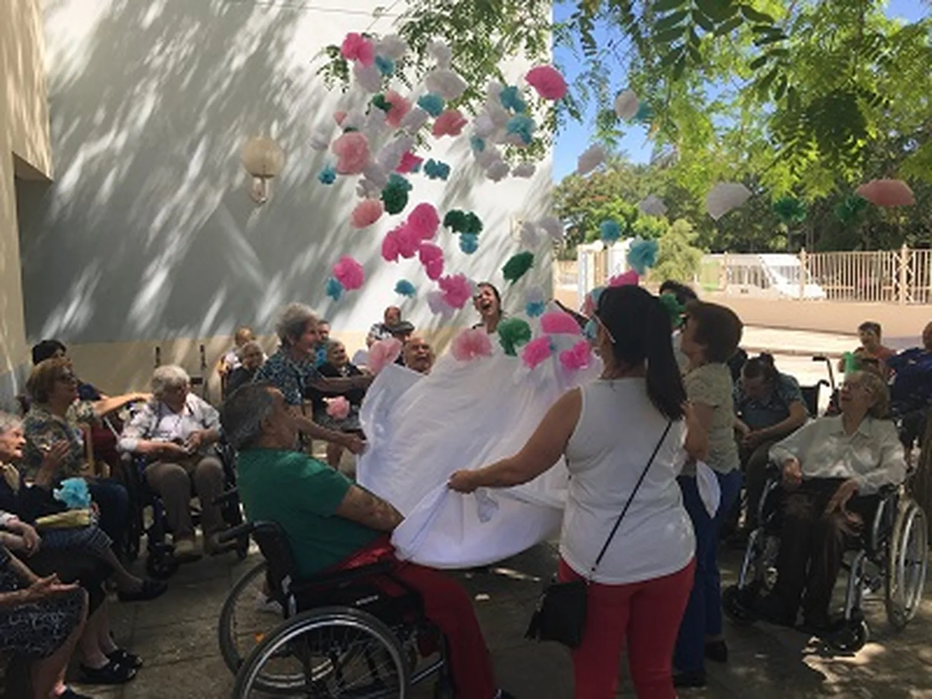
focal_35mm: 29
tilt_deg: -6.0
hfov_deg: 61.7
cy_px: 350
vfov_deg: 48.2
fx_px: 781
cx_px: 466
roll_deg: +1.2
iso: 25
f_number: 2.2
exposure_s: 1/668
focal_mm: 4.15
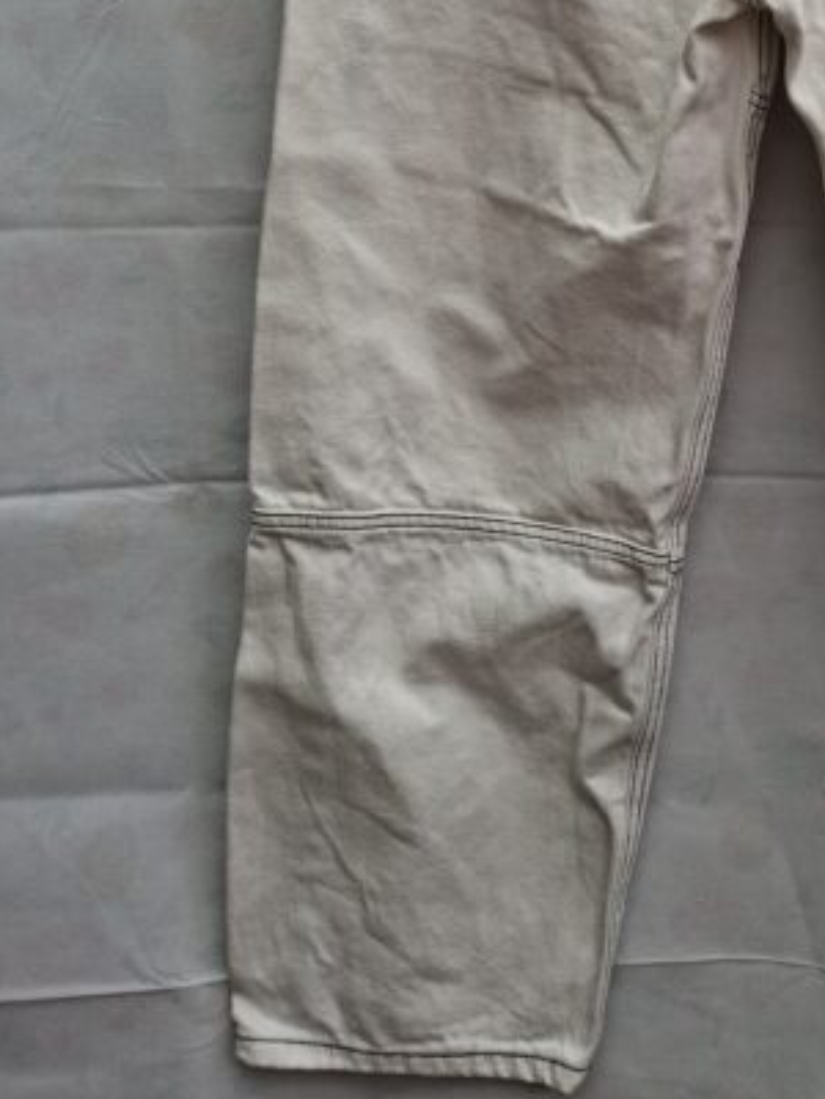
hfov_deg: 29.5
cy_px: 110
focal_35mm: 46
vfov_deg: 38.4
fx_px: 1462
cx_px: 817
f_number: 1.8
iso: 50
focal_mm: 5.54
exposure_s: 1/163
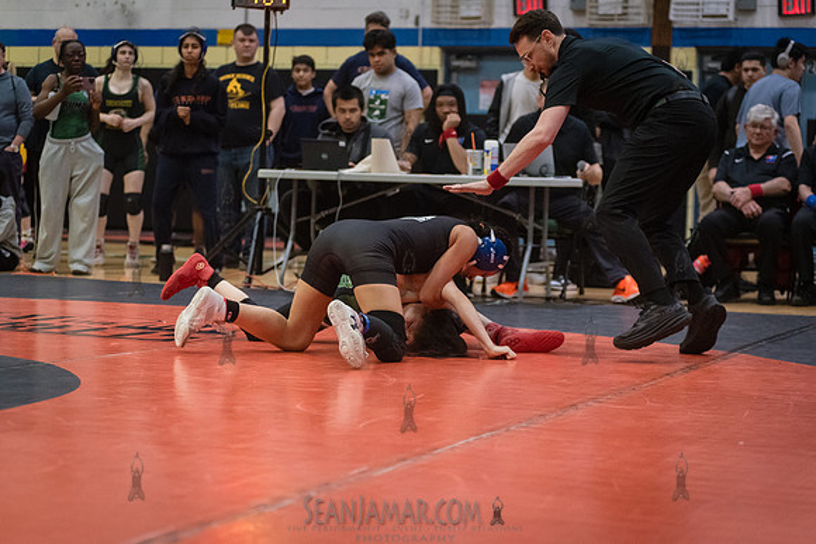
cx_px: 408
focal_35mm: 80
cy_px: 272
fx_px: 1814
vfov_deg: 17.1
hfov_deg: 25.4
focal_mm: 80
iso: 8000
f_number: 3.5
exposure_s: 1/500
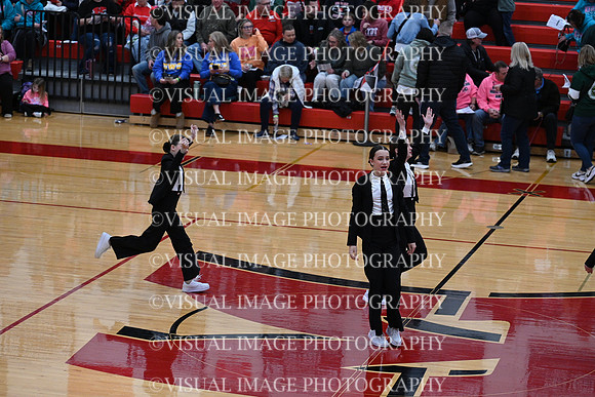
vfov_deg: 10.6
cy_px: 198
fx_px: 2149
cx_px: 298
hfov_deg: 15.8
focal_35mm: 130
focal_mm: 130
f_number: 4
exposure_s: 1/400
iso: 4000
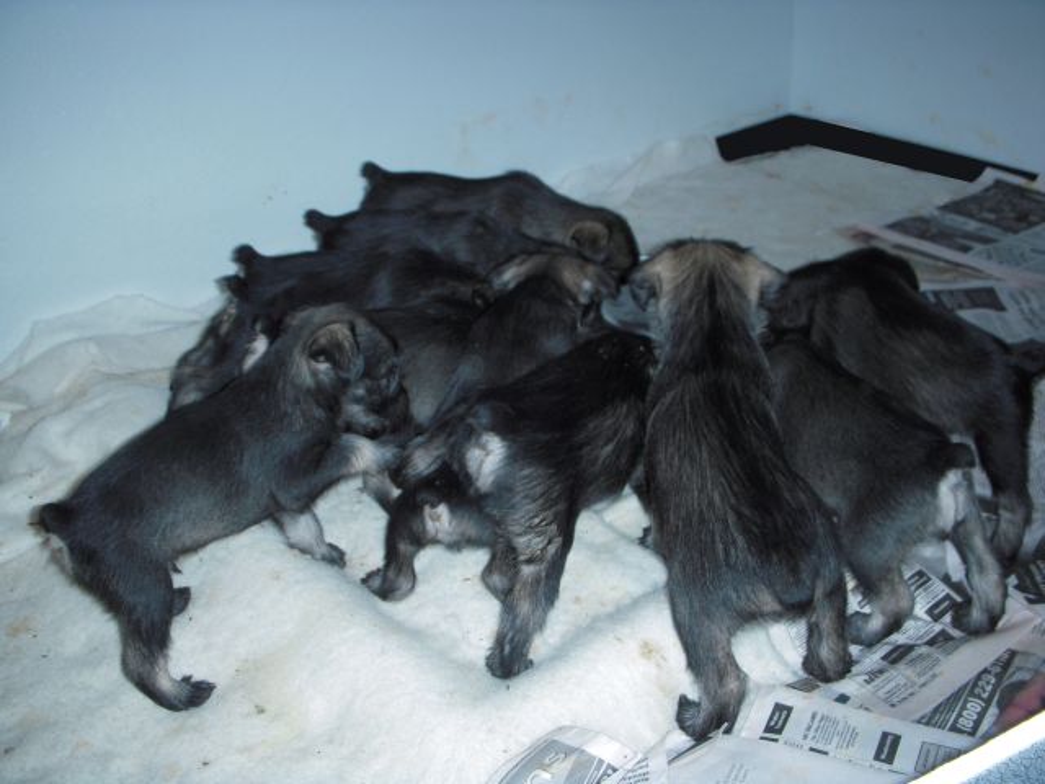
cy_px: 392
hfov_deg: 49.0
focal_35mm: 38
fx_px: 1147
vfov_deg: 37.7
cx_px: 522
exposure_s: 1/30
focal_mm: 6.3
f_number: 3.3
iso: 100
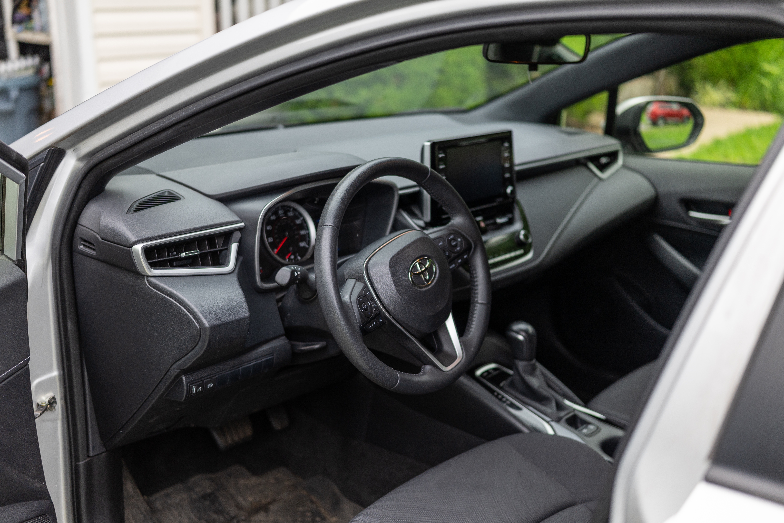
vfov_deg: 33.0
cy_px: 262
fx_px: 882
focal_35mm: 40
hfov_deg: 47.9
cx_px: 392
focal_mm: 27
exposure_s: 1/160
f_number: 1.2
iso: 100
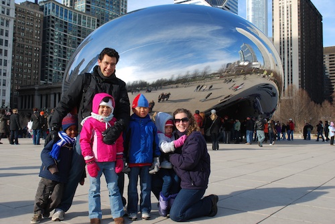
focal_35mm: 36
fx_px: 335
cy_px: 112
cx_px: 168
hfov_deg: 53.1
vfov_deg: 37.0
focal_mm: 24
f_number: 6.3
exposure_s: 1/160
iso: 100
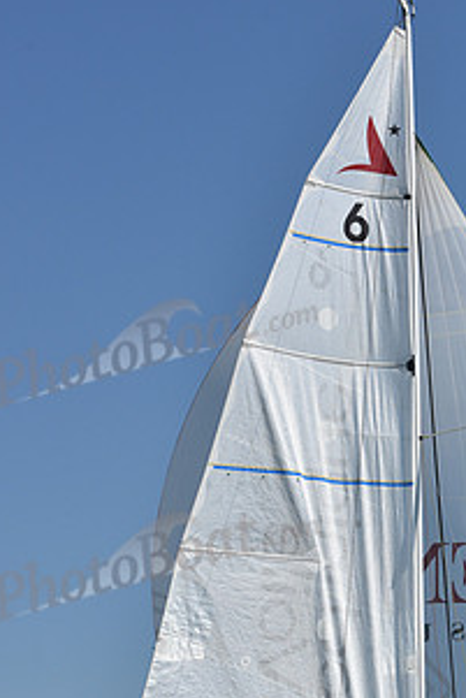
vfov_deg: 15.0
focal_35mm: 135
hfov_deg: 10.1
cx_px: 439
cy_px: 649
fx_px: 2618
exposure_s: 1/1250
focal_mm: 70
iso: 320
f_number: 11
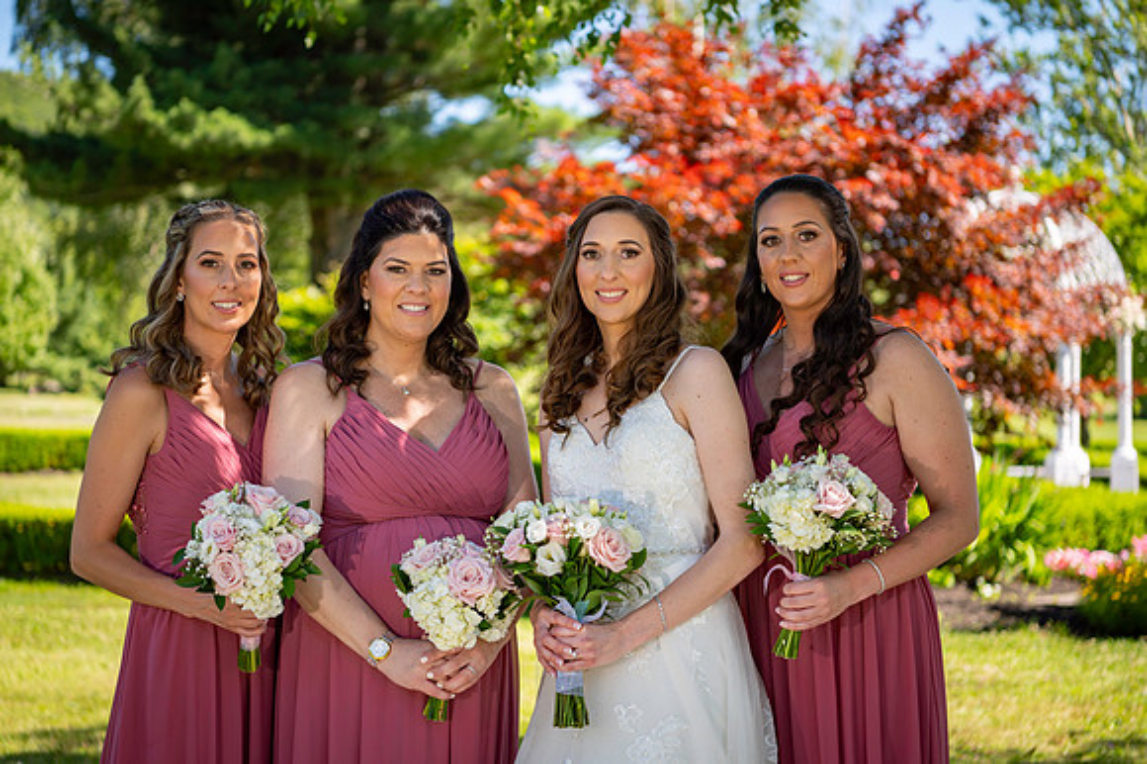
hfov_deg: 28.9
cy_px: 382
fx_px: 2229
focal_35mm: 70
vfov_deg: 19.4
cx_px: 574
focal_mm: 70
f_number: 3.2
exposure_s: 1/800
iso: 100
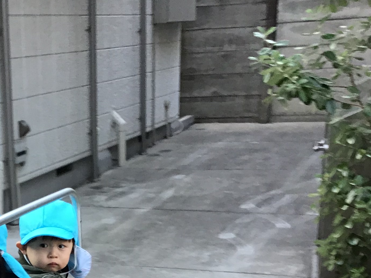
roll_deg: +0.2
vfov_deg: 19.5
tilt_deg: -19.5
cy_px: 292
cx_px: 14
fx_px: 783
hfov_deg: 25.5
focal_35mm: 73
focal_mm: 3.3
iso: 50
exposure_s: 1/30
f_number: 2.4
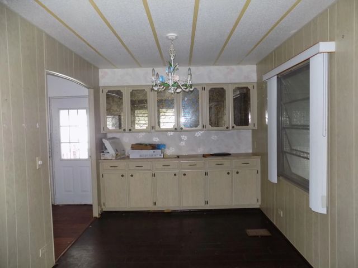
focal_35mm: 23
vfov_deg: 58.9
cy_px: 134
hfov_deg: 73.9
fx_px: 238
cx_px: 179
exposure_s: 1/30
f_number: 3.1
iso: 200
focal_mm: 4
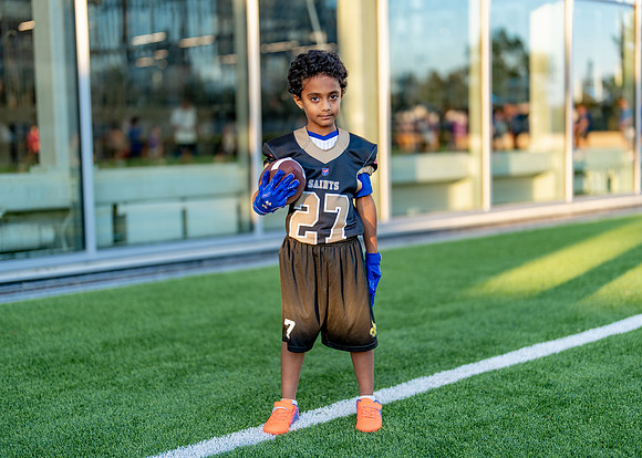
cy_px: 238
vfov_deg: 24.9
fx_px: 1039
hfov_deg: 34.3
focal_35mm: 57
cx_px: 328
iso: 200
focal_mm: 50
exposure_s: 1/1600
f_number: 1.2
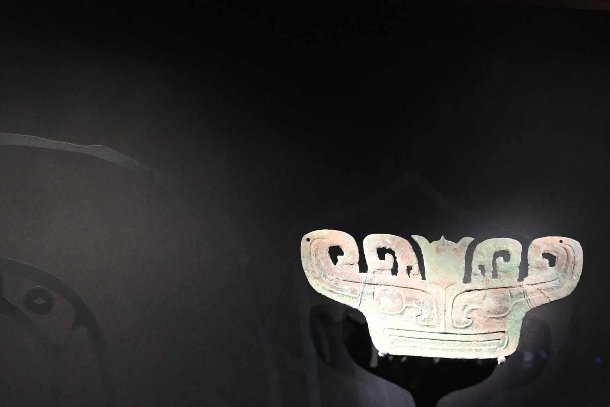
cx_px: 347
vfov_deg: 10.6
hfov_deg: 16.4
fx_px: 2119
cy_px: 586
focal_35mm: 125
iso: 2500
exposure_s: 1/40
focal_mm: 36
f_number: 5
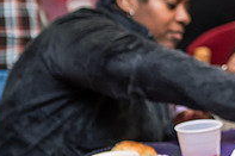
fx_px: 1194
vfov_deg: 7.4
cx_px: 332
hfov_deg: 10.9
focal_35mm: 183
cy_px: -13
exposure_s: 1/160
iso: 1250
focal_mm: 62
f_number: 3.2
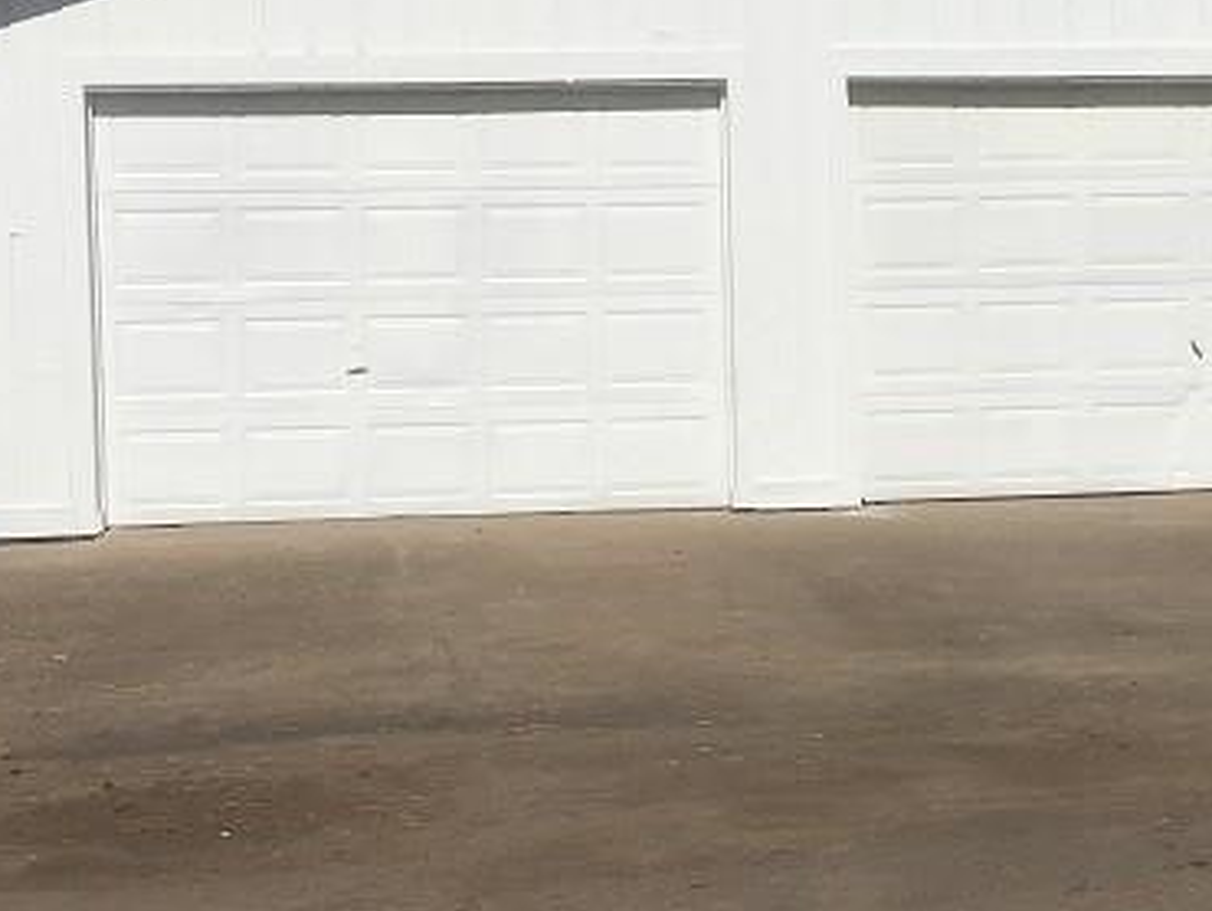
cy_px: 374
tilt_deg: -1.1
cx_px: 927
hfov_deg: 24.4
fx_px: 2768
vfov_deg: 18.7
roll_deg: +0.7
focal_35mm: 79
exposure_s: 1/7692
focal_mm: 4.15
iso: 25
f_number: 2.2
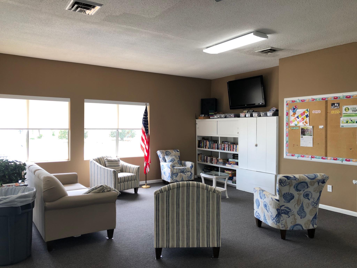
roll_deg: -0.6
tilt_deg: -2.3
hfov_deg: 63.4
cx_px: 178
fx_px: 289
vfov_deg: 49.7
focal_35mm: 28
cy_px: 134
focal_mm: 3.99
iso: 25
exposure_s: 1/64
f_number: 1.8
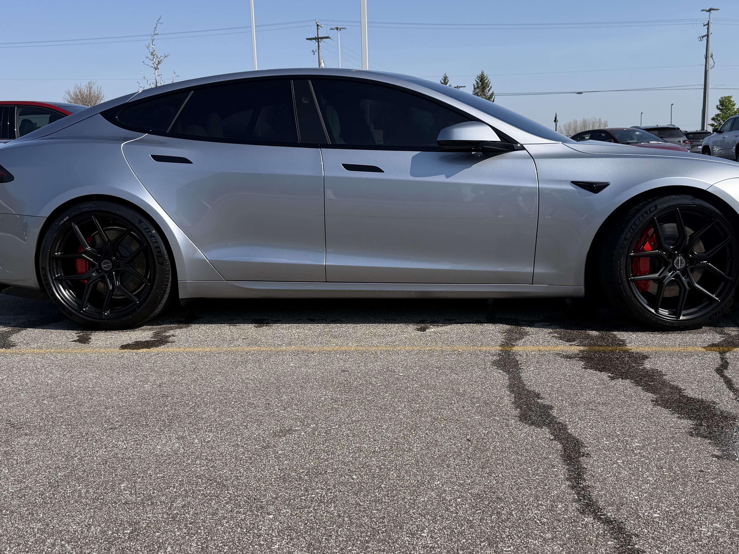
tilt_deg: -7.2
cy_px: 275
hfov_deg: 50.1
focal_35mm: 37
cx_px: 386
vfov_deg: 38.7
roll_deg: +2.7
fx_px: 790
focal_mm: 6.76
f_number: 1.78
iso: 80
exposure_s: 1/4673
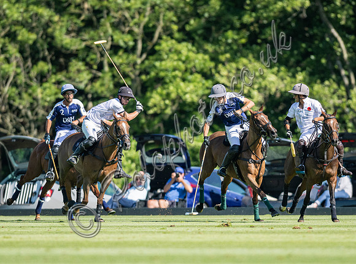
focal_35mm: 810
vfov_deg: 1.8
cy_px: 210
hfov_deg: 2.5
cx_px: 189
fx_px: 8287
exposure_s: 1/5000
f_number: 3.2
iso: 400
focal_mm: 400
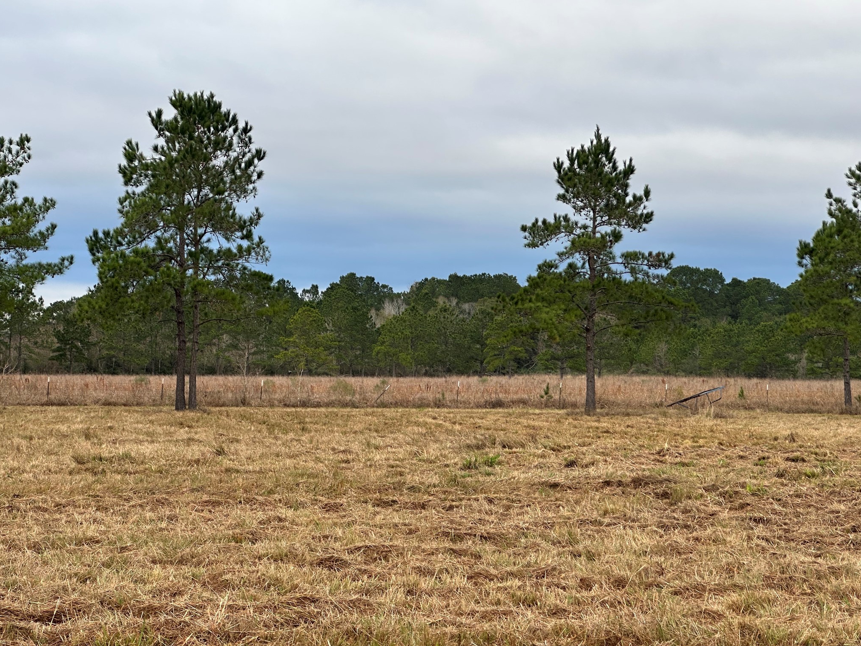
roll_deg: -1.6
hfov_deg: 25.0
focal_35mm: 78
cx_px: 428
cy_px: 320
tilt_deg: +1.5
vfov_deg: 18.9
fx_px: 1940
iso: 32
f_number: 2.8
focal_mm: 9
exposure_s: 1/99
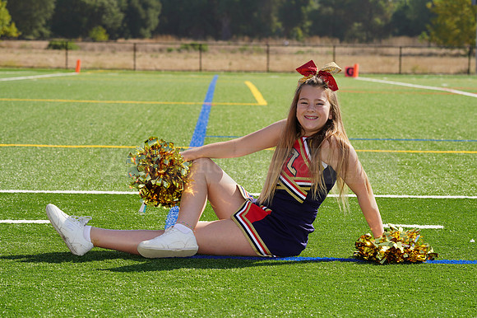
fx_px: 1761
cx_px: 238
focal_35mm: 133
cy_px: 159
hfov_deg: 15.4
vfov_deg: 10.3
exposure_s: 1/250
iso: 100
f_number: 9
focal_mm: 133
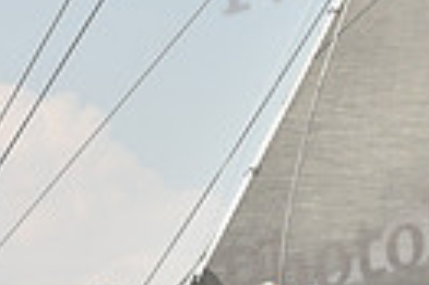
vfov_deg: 3.6
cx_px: 851
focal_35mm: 376
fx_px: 4475
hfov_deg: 5.4
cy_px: 355
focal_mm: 85
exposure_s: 1/800
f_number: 7.1
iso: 250
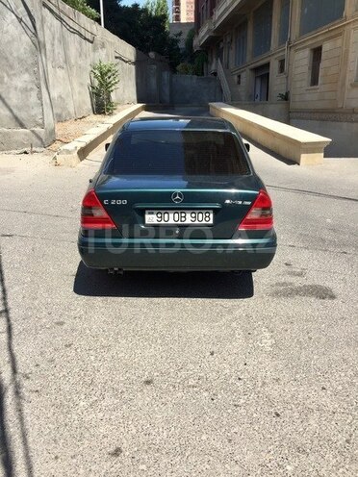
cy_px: 238
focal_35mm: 29
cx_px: 179
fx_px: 400
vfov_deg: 61.7
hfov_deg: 48.2
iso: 32
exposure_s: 1/1412
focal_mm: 4.15
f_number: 2.2
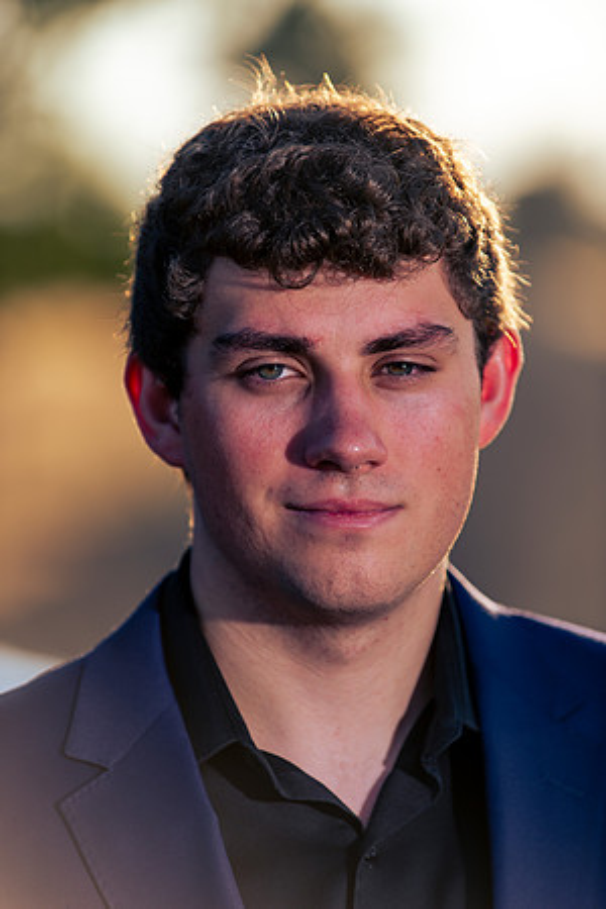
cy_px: 454
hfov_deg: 6.9
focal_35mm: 200
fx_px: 5050
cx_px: 303
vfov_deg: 10.3
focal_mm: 200
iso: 31
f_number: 4
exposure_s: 1/250
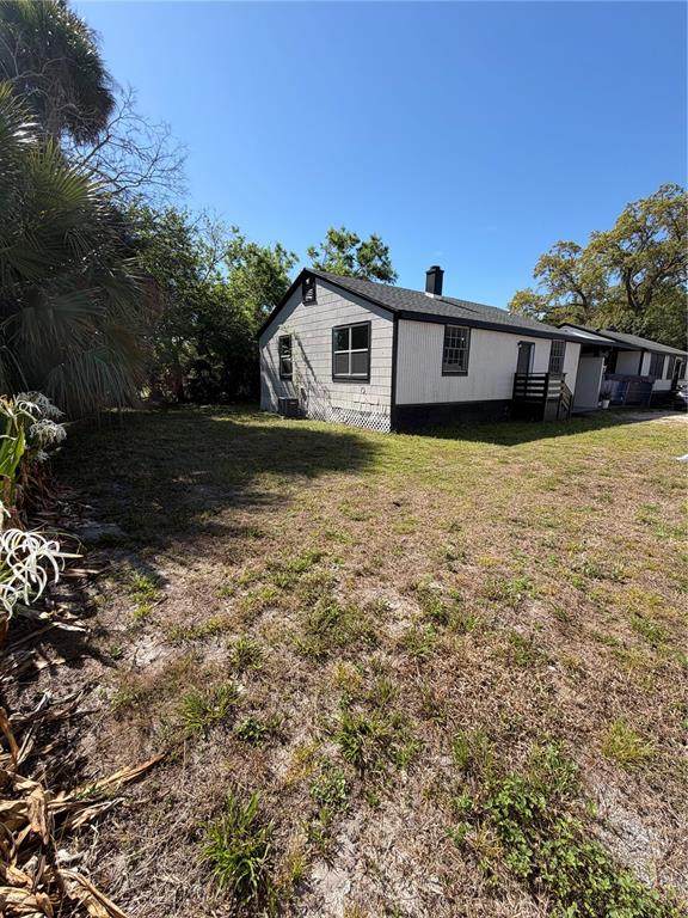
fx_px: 371
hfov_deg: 85.7
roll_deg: -0.1
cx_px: 344
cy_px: 459
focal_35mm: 14
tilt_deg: -11.4
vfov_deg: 102.1
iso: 32
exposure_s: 1/770
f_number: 2.2
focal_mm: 2.22
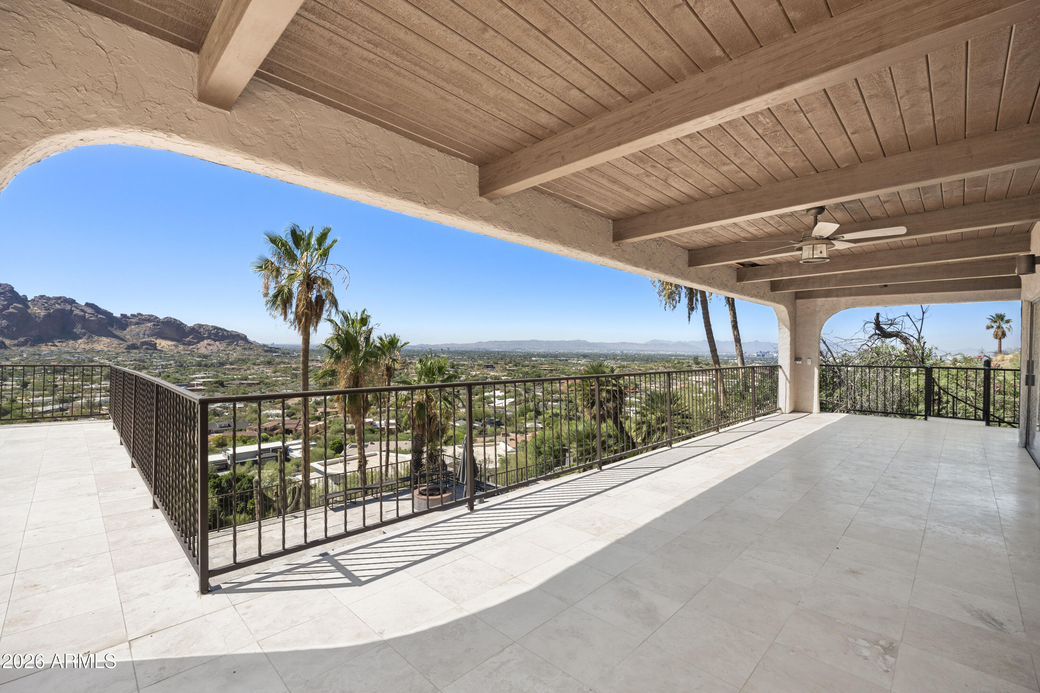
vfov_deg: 73.7
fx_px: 462
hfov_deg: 96.7
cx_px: 520
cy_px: 346
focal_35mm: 16
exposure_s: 1/400
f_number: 8
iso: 500
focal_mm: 16
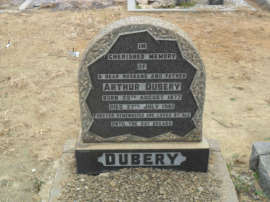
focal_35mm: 52
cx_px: 135
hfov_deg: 36.8
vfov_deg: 28.0
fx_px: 406
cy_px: 101
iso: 100
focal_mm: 9.3
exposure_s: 1/125
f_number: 5
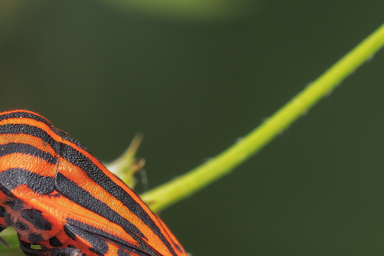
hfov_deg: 6.7
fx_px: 3296
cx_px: 61
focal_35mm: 309
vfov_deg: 4.4
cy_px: 267
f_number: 10
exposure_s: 1/80
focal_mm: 90
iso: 500
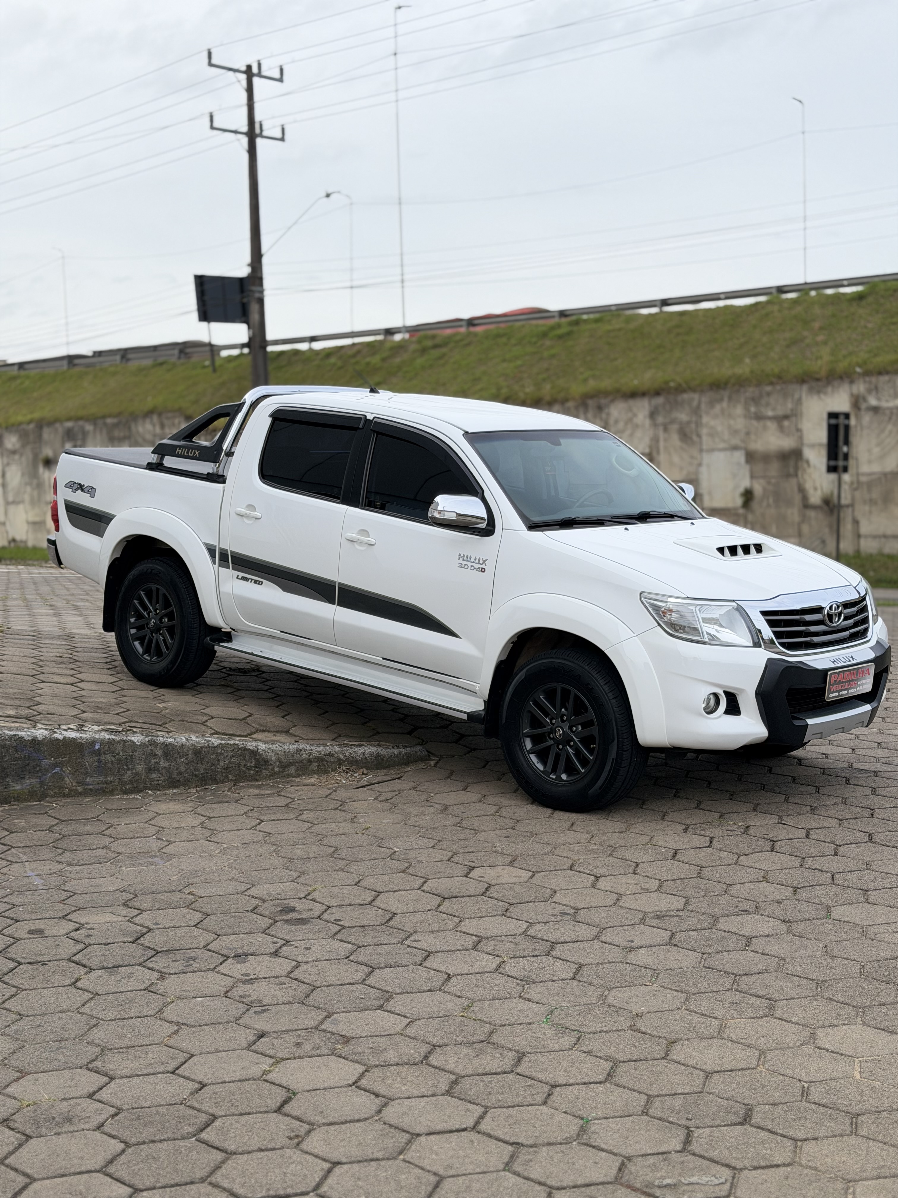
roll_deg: +1.3
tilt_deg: -2.4
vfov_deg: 39.7
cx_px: 449
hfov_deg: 30.3
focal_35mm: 48
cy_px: 599
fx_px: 1660
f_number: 1.78
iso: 64
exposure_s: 1/2208
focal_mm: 6.76
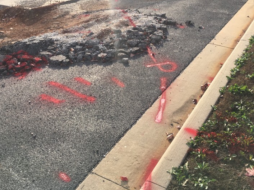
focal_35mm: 42
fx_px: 308
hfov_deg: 44.8
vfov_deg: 33.9
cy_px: 58
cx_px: 138
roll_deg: +3.0
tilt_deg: -21.6
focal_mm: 4.15
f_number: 2.2
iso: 25
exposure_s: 1/894
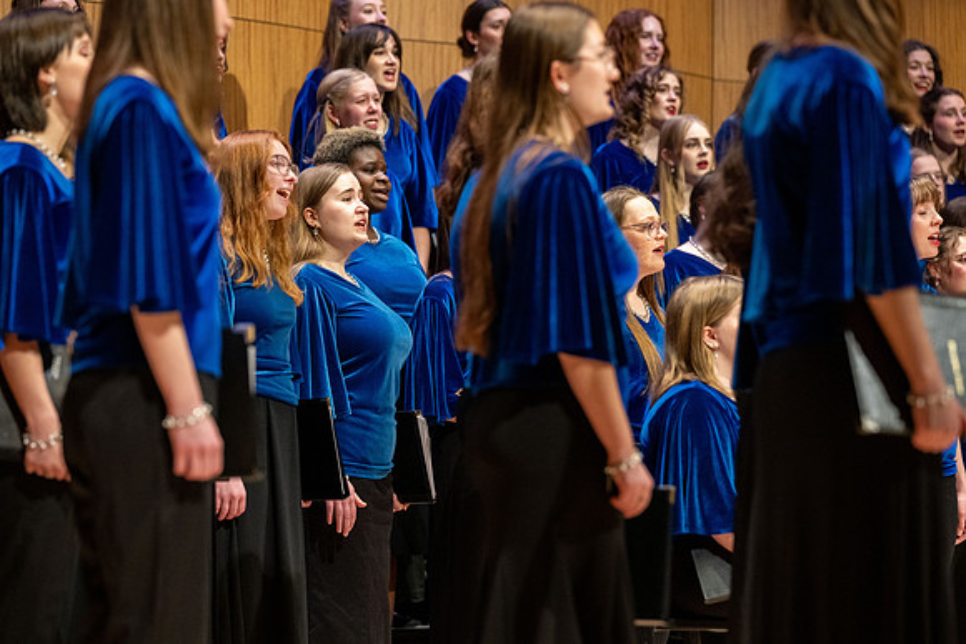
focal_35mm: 145
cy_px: 322
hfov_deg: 14.2
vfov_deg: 9.5
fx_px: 3892
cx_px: 483
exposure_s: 1/200
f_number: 4
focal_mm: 145
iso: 3200
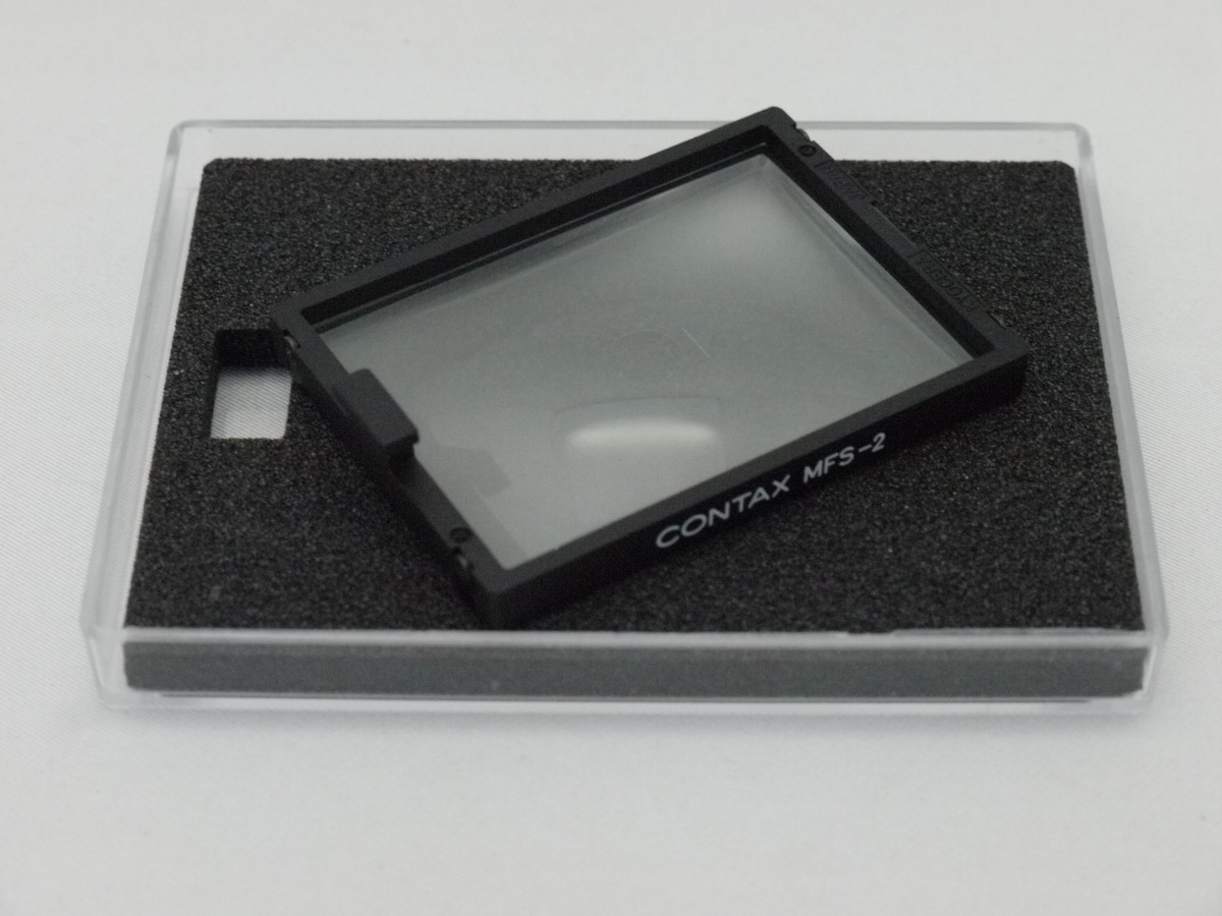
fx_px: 3177
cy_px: 458
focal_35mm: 90
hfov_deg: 21.8
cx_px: 611
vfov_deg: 16.4
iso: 1600
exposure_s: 1/100
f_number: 9
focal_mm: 45
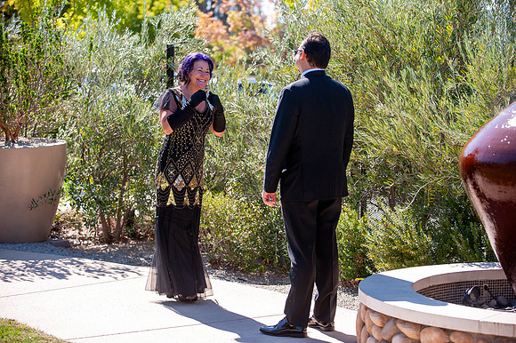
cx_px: 258
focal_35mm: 98
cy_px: 172
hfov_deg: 20.8
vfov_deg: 13.9
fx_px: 1404
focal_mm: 98
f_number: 4
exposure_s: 1/2000
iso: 500
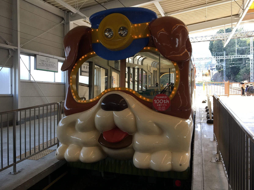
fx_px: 213
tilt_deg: -0.9
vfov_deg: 48.2
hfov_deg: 61.7
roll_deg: -0.9
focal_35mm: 29
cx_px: 127
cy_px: 95
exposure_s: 1/120
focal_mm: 4.15
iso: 25
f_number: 2.2
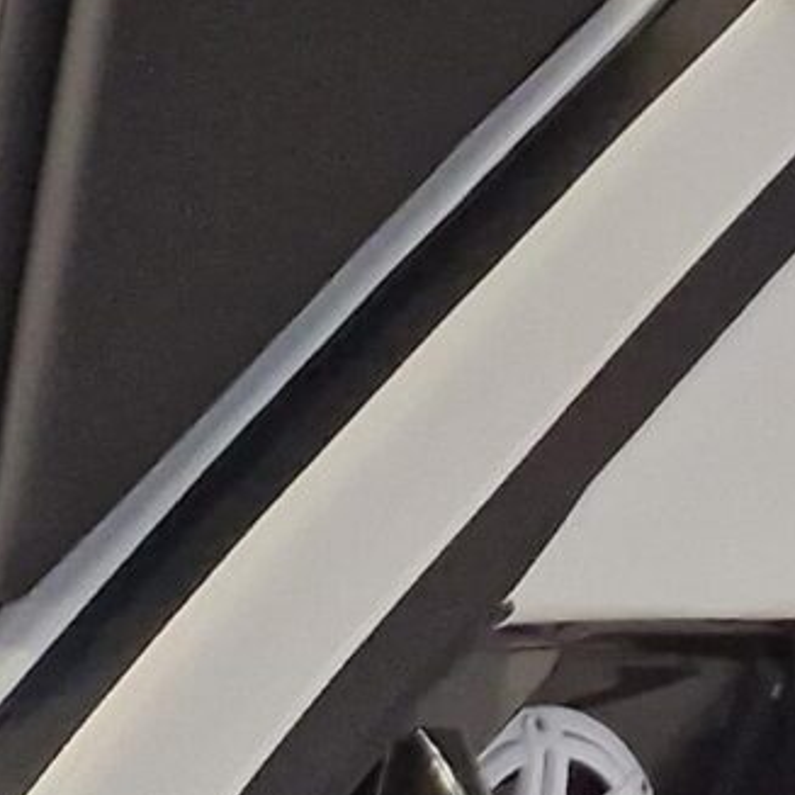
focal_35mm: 159
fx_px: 4131
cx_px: 2781
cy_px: -374
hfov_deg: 8.3
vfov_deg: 10.6
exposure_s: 1/180
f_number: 1.8
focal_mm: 5.4
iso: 200
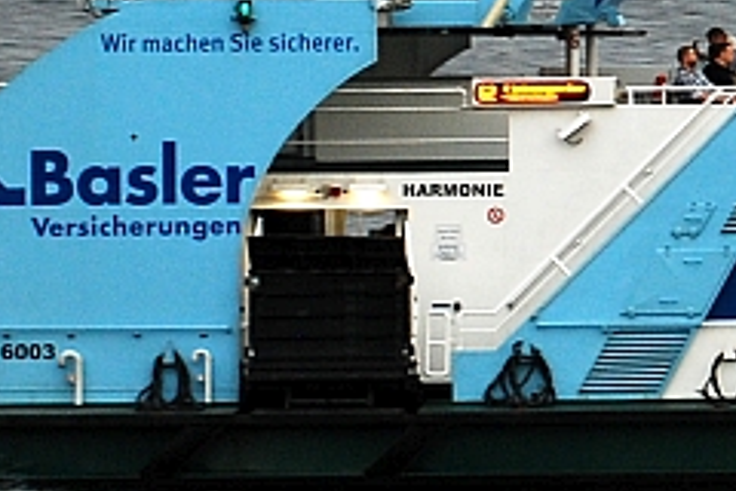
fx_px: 6296
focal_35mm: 308
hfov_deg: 6.6
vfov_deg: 4.5
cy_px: -48
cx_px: 1113
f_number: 4.8
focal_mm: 48
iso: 320
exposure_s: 1/60
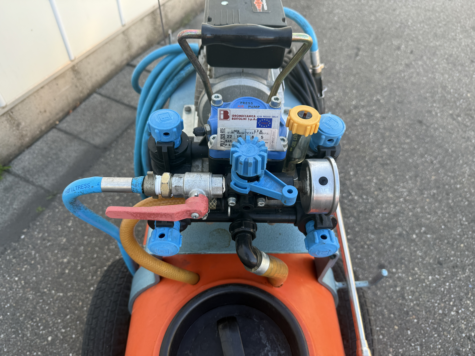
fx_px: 329
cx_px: 238
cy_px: 178
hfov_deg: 71.6
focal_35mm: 24
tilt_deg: -49.6
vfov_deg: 56.8
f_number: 1.78
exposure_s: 1/185
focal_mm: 6.76
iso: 64
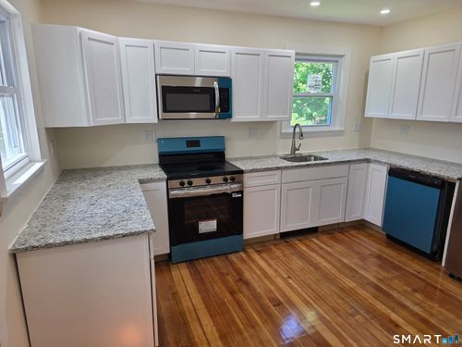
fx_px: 307
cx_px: 231
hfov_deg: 73.9
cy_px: 174
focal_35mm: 23
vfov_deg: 58.9
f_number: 1.7
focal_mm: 6.3
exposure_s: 1/120
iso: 64
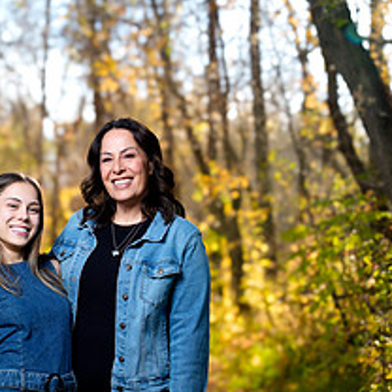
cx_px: 115
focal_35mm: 92
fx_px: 1179
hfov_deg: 18.8
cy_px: 388
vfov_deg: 18.4
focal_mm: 50
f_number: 3.5
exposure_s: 1/160
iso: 400
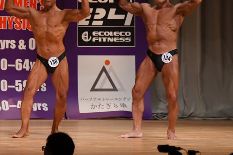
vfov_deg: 3.6
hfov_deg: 5.4
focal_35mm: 382
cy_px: 55
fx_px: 2472
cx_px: 81
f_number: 5.6
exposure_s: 1/400
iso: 3600
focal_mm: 190
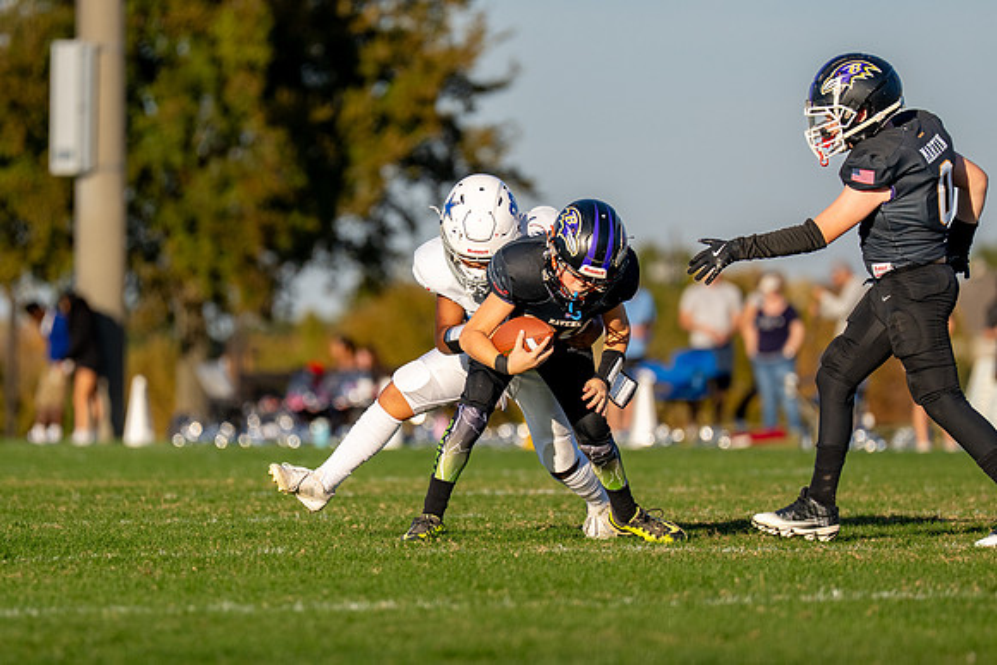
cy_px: 340
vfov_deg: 3.8
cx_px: 459
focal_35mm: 358
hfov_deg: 5.8
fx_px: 9922
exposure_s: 1/4000
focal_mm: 200
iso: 200
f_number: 2.8
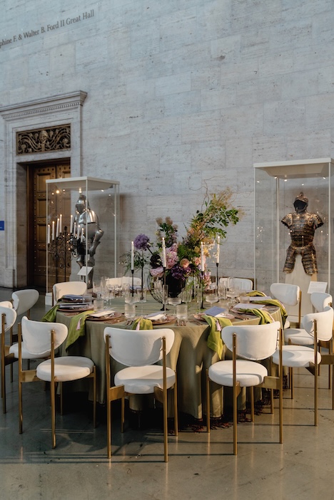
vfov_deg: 61.9
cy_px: 250
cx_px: 167
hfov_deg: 43.6
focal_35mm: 30
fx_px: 417
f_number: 3.2
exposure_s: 1/125
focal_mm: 30
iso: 800
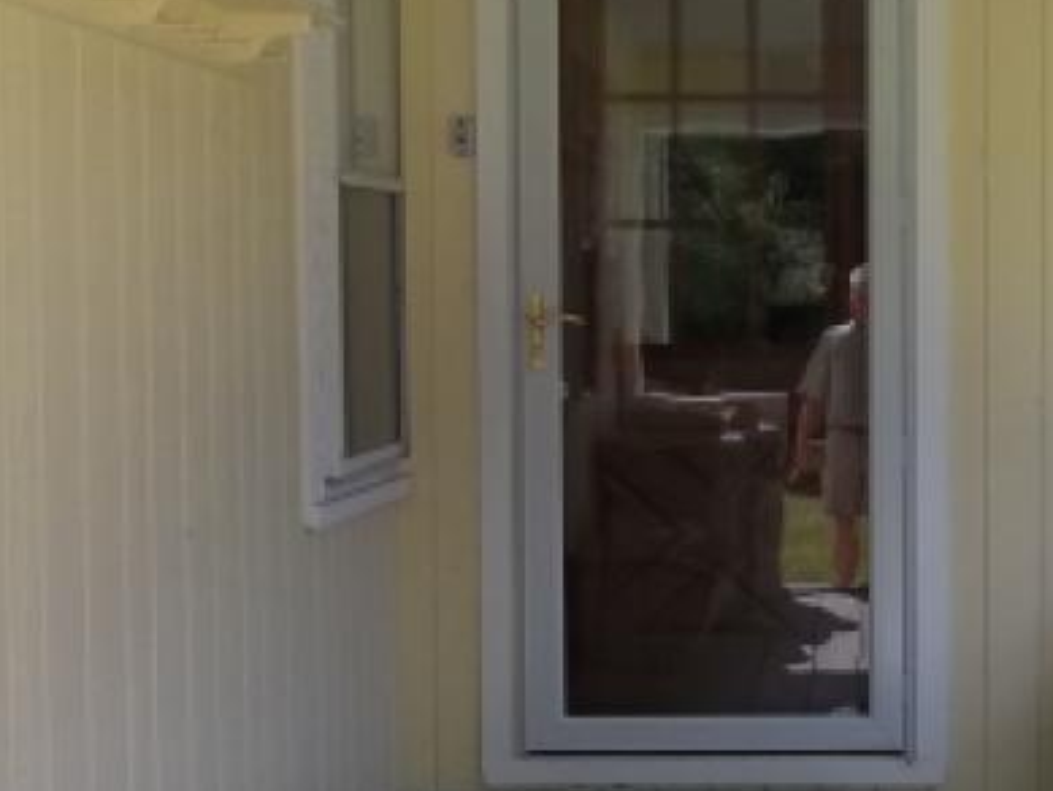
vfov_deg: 20.7
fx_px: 2160
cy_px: 416
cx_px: 850
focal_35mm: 71
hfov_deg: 26.8
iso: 80
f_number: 3.5
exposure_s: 1/200
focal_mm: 4.9
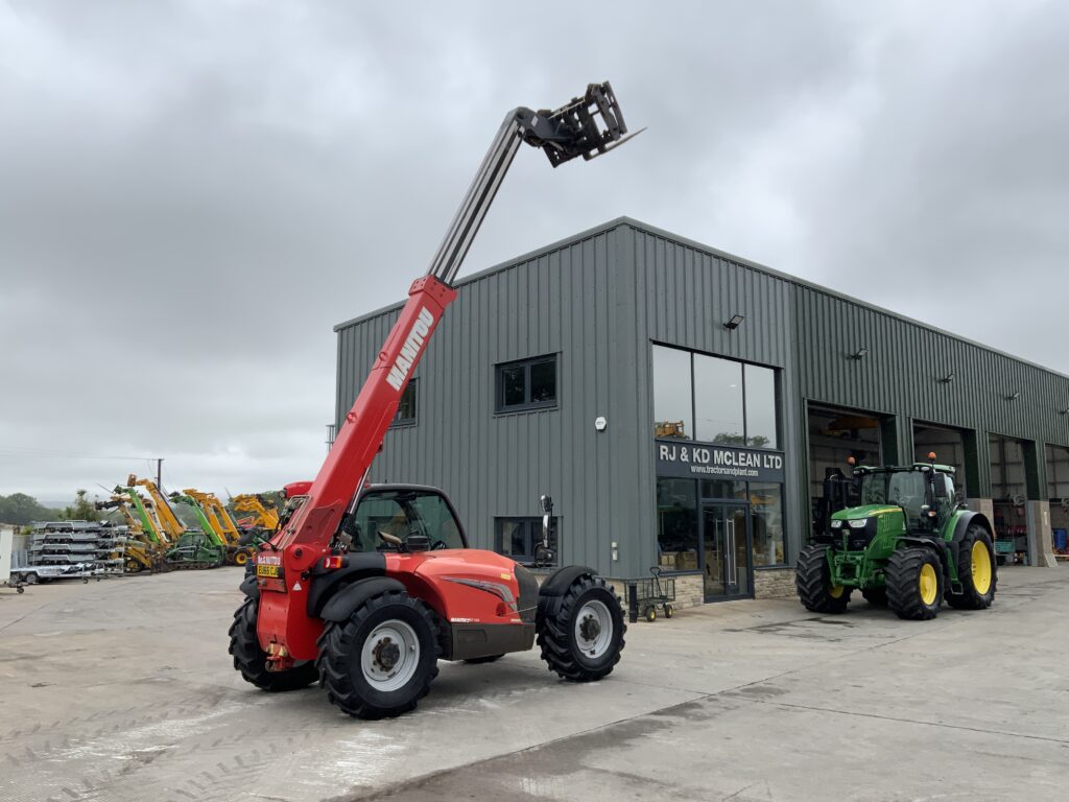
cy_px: 401
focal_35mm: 29
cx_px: 534
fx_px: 896
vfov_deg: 48.2
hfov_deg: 61.7
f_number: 1.8
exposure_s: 1/650
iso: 16
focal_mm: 3
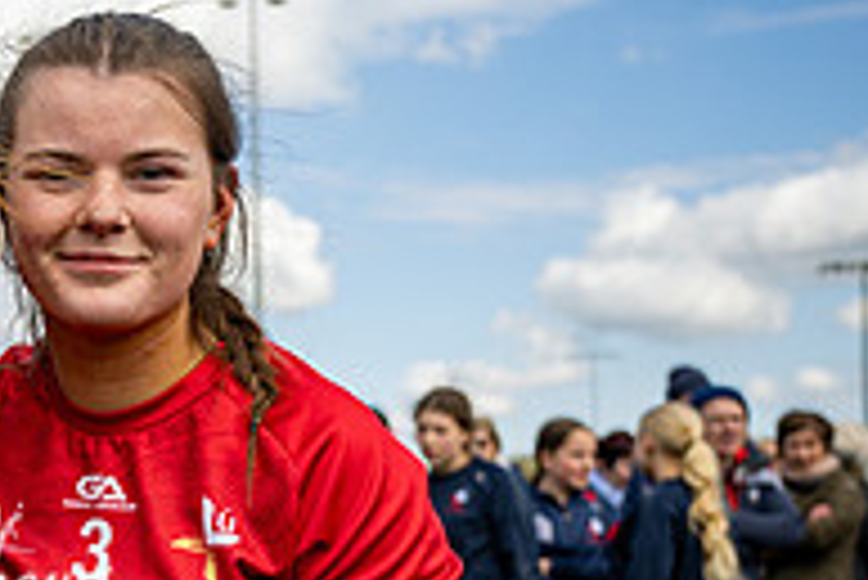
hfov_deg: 23.6
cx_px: -184
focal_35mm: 78
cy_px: 510
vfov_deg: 17.3
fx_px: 1882
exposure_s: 1/1600
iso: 125
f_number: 2.8
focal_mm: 26
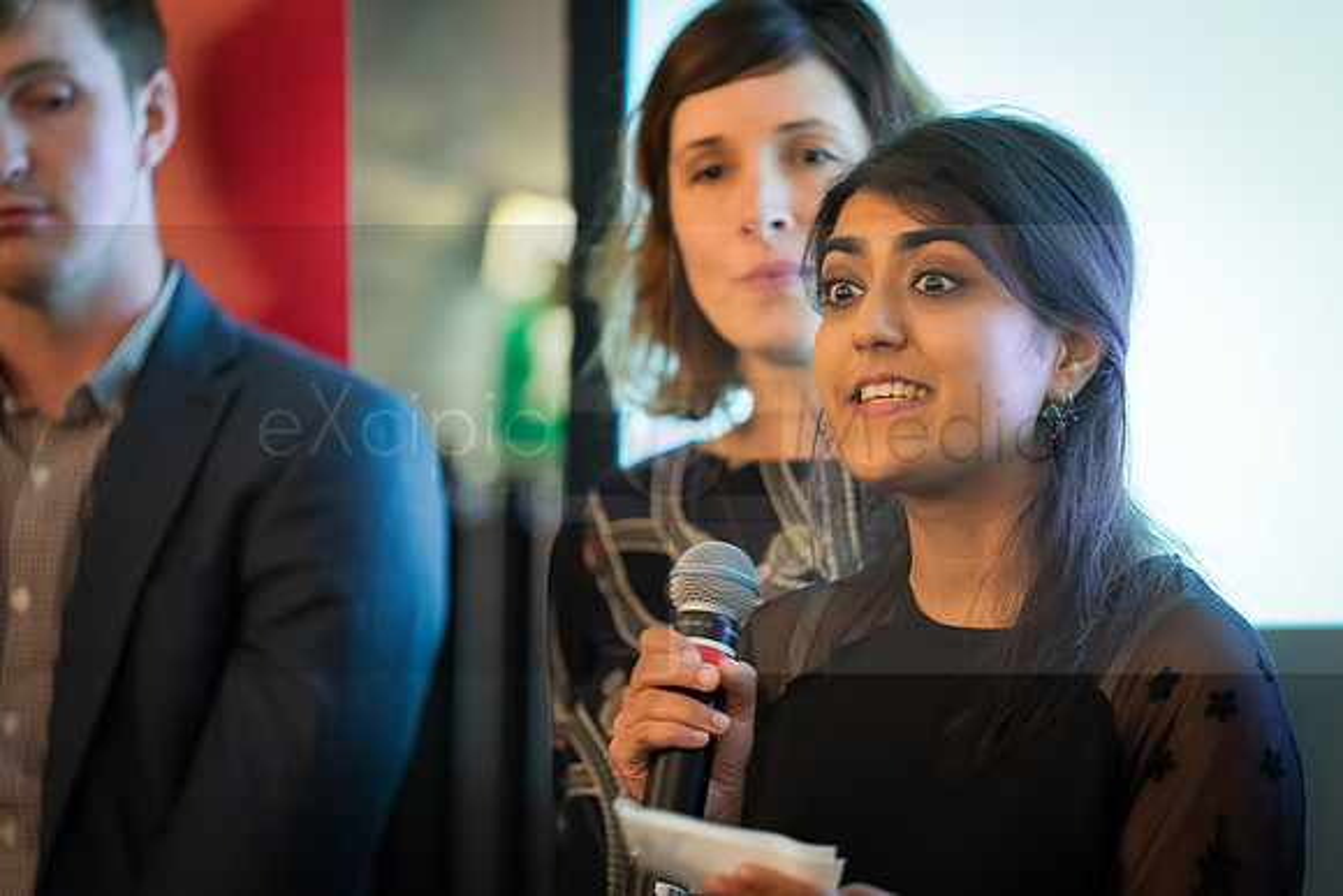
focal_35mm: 238
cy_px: 466
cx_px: 639
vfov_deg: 5.8
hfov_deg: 8.6
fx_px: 8882
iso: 6400
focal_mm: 200
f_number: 2.8
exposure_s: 1/80
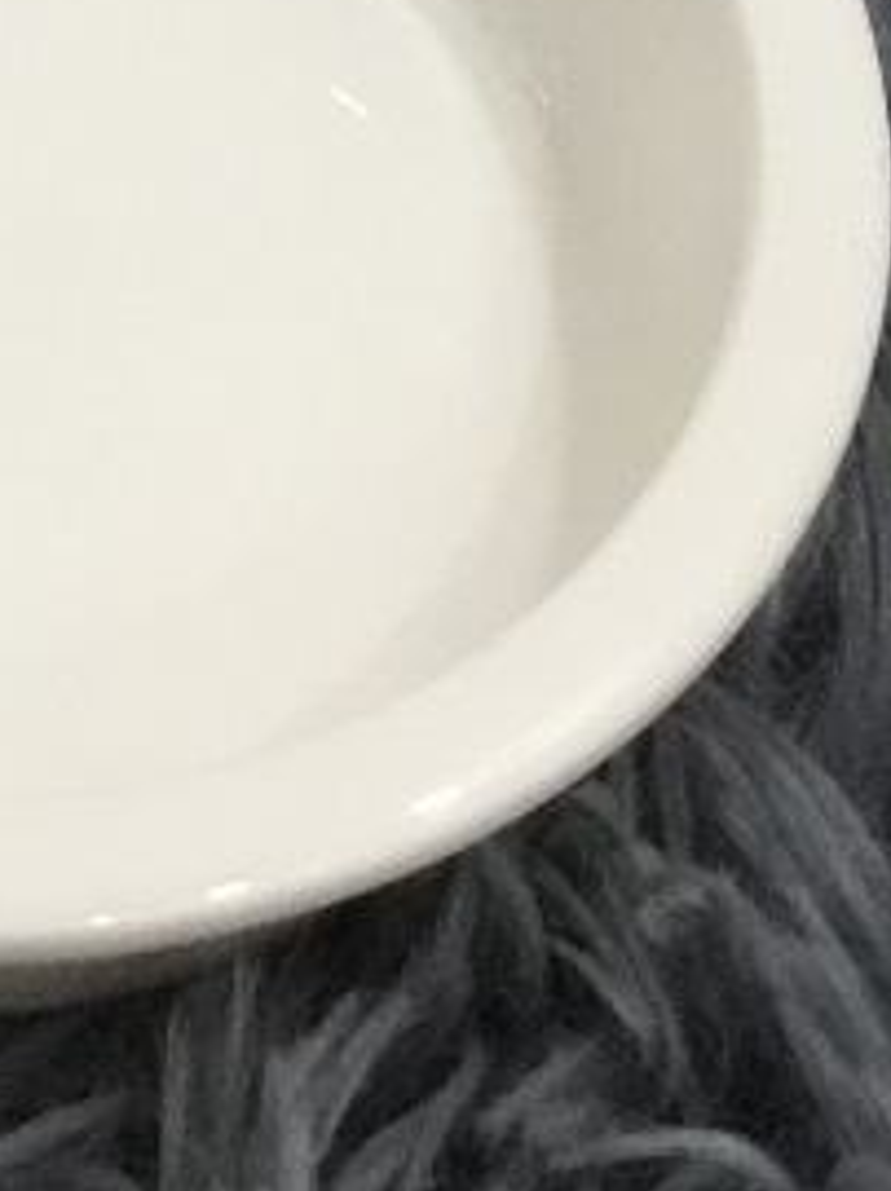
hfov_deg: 10.6
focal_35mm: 138
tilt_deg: -38.6
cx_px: -84
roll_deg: -0.4
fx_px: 4744
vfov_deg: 12.7
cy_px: -1090
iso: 64
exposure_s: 1/33
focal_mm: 3.3
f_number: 2.4
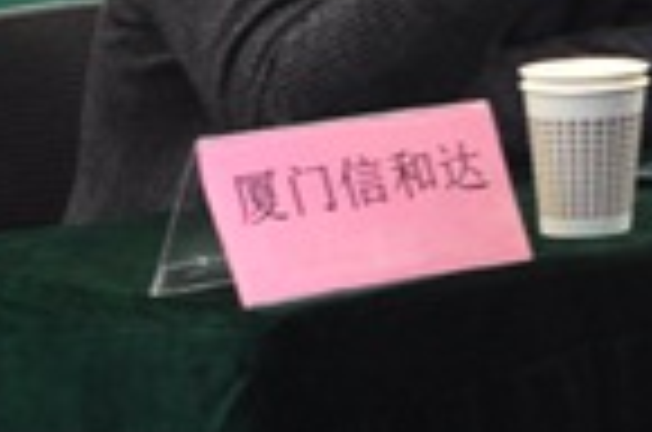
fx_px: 5982
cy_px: -531
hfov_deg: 5.8
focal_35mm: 331
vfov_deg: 4.1
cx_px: 2041
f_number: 5.6
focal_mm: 32
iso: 400
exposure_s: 1/13
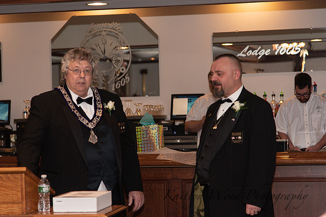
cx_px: 163
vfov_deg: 12.5
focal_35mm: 110
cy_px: 108
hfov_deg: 18.6
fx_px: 996
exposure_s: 1/200
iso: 800
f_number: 4
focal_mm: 110
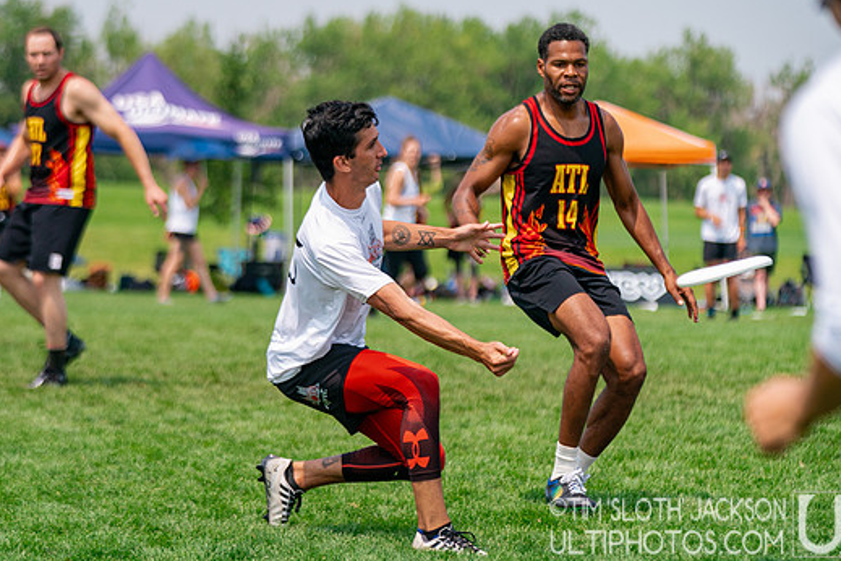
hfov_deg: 12.2
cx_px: 352
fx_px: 3924
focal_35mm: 168
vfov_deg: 8.2
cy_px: 297
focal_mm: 113
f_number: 2.8
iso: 400
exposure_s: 1/6400
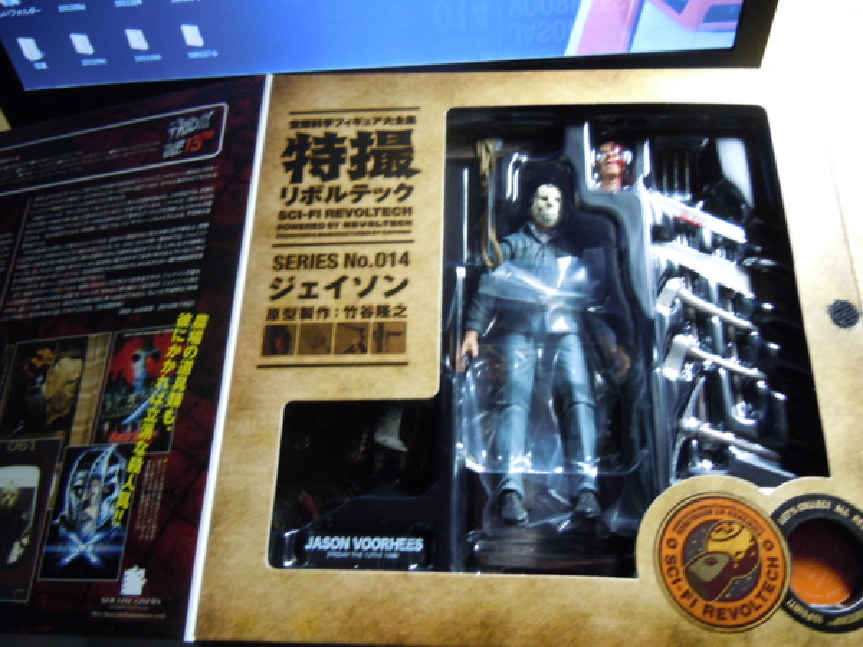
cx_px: 432
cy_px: 324
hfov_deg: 60.0
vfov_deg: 46.8
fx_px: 748
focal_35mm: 30
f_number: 3.5
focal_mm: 5.4
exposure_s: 1/10
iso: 400
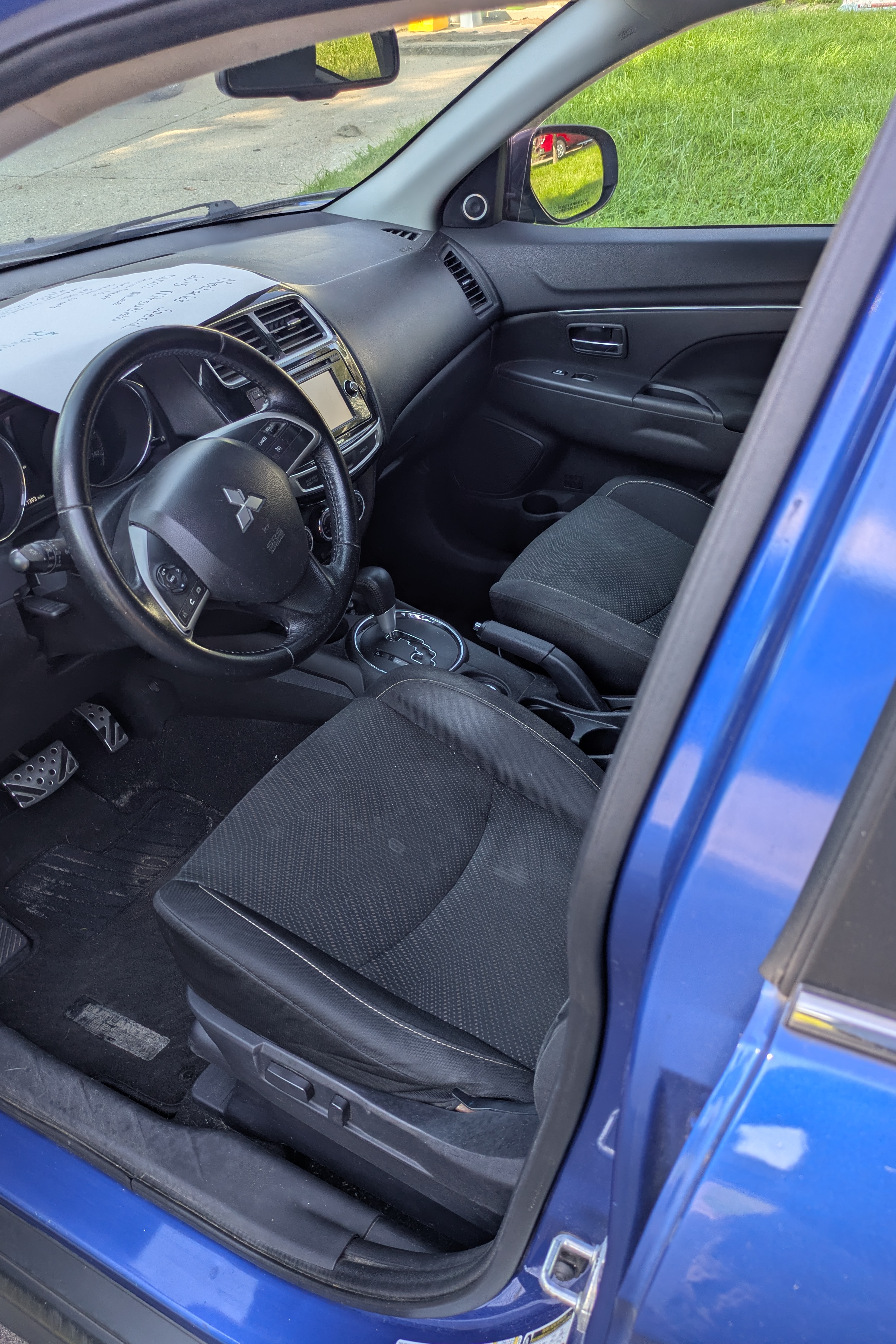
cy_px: 651
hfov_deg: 47.9
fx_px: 1008
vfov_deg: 67.4
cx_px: 452
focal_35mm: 27
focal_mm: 5.43
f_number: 1.89
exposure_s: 1/342
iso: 43
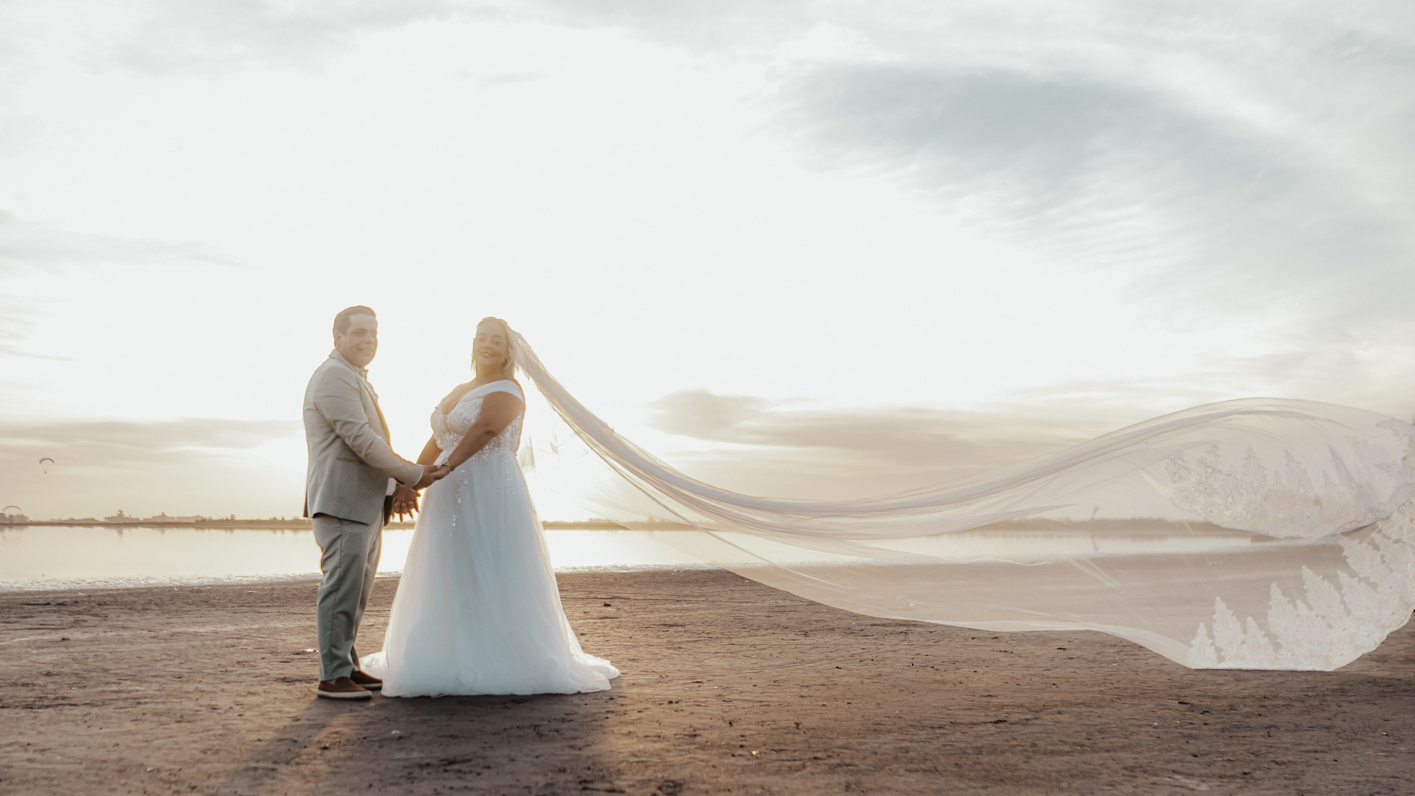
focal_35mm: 44
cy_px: 457
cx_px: 708
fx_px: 1657
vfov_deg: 27.0
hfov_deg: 46.2
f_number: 2.2
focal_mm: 28
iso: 400
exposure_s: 1/1600
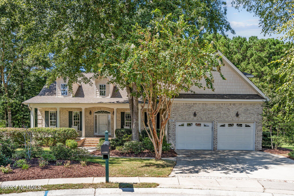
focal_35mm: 29
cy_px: 98
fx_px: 237
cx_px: 147
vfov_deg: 45.0
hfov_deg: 63.7
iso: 250
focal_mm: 29
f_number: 4
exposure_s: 1/800
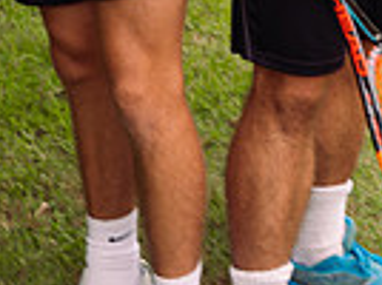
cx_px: 259
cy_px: -345
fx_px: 1355
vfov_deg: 10.7
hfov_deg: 16.0
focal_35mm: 123
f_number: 7.1
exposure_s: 1/200
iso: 100
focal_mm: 38
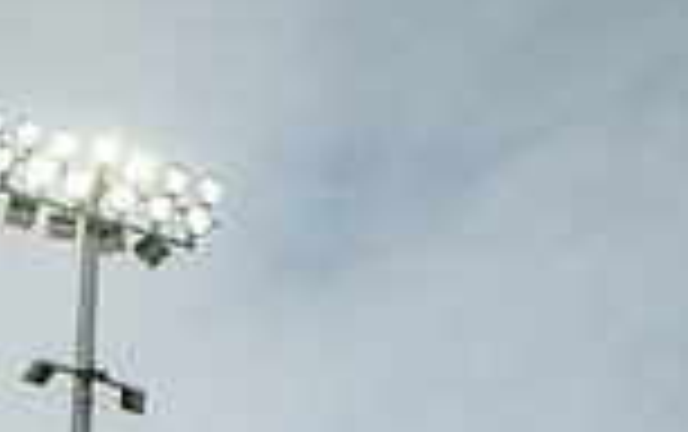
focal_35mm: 102
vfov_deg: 11.1
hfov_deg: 20.0
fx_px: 1915
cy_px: 994
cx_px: 94
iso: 125
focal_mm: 34
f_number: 7.1
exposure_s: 1/400
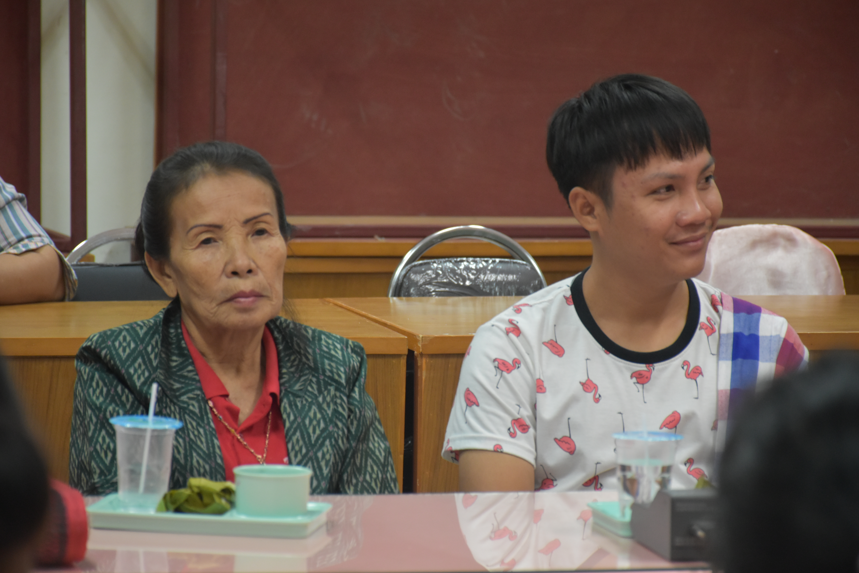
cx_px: 430
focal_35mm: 183
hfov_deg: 11.2
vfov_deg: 7.5
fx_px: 4366
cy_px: 286
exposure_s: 1/60
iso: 1600
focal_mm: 122
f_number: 5.6
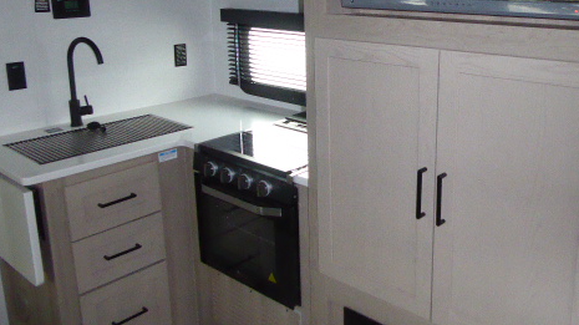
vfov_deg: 32.5
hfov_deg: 54.9
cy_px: 107
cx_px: 346
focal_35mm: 36
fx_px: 552
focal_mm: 4.3
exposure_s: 1/60
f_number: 3.3
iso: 800
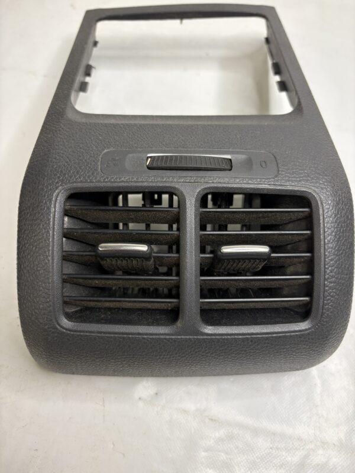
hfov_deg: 53.1
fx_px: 356
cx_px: 178
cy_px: 236
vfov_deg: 67.3
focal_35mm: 26
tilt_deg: -61.1
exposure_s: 1/60
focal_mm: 5.96
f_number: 1.6
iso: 160
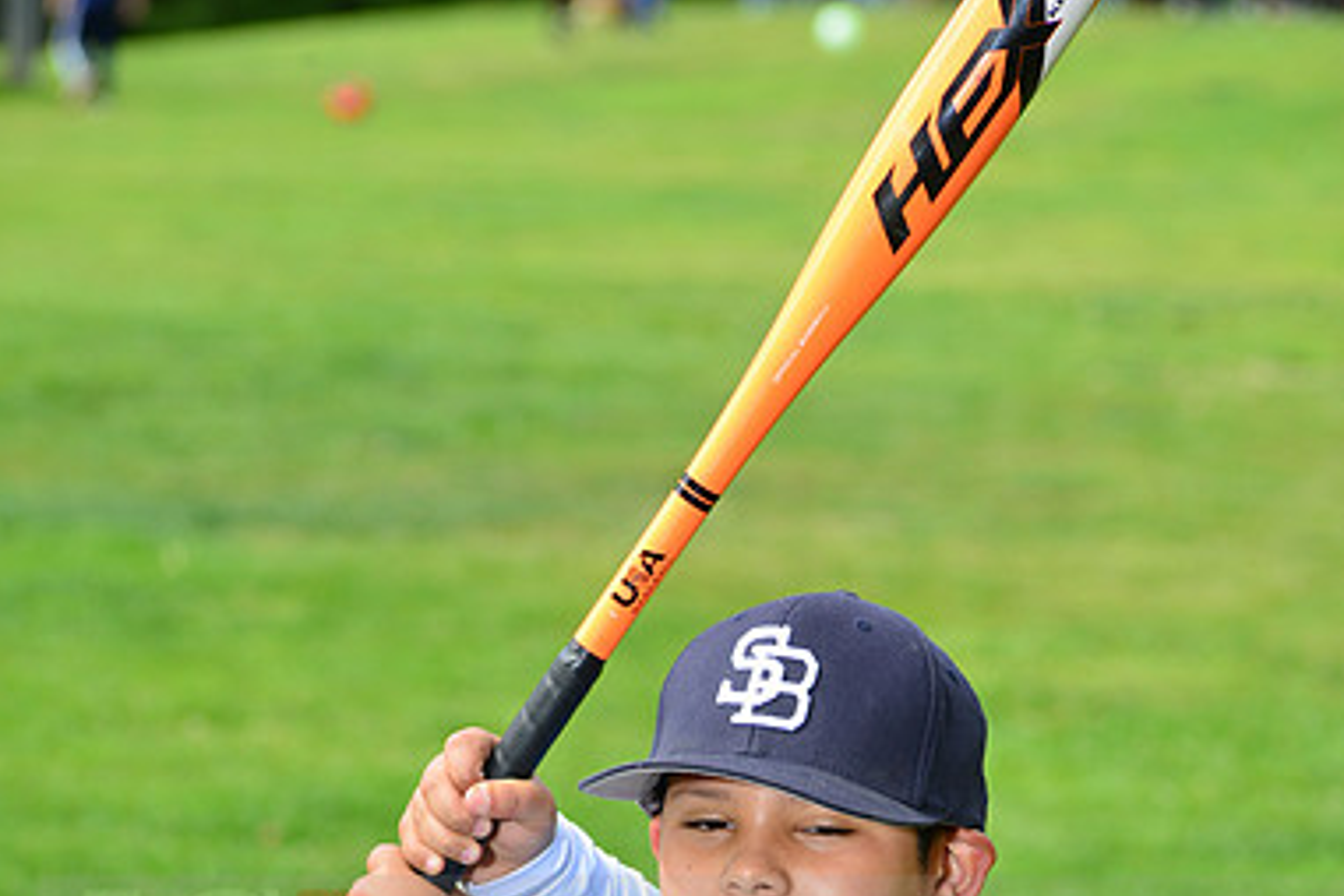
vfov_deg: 6.2
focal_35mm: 221
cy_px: 924
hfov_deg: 9.3
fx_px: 8250
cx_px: 668
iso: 200
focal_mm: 145
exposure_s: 1/200
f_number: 10
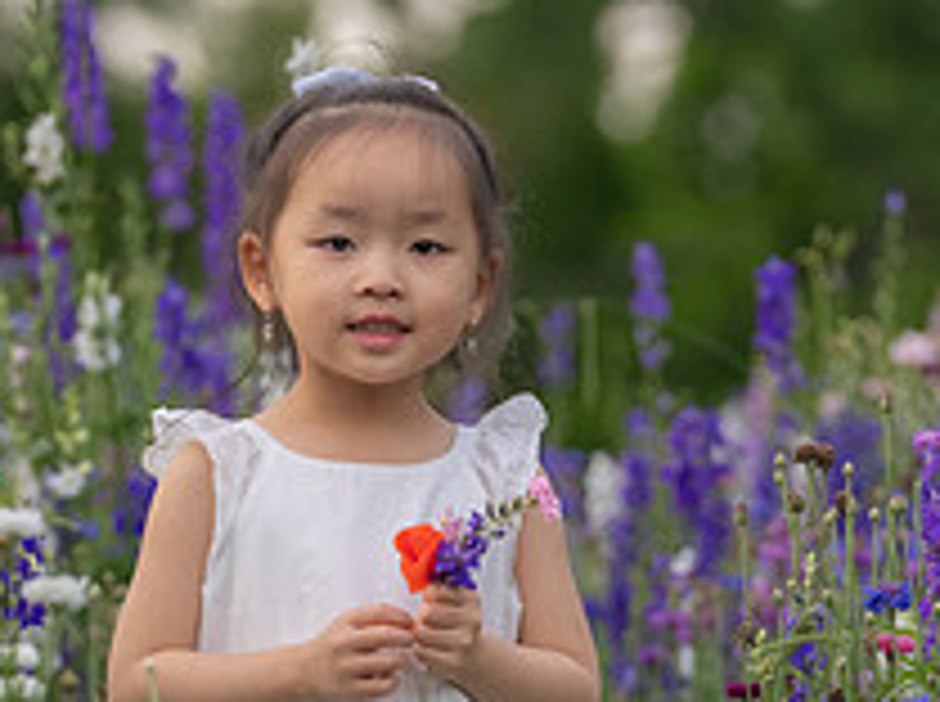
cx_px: 256
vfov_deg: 3.8
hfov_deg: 5.1
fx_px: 10464
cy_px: 570
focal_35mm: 386
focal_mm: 132
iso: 640
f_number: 3.2
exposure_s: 1/1250
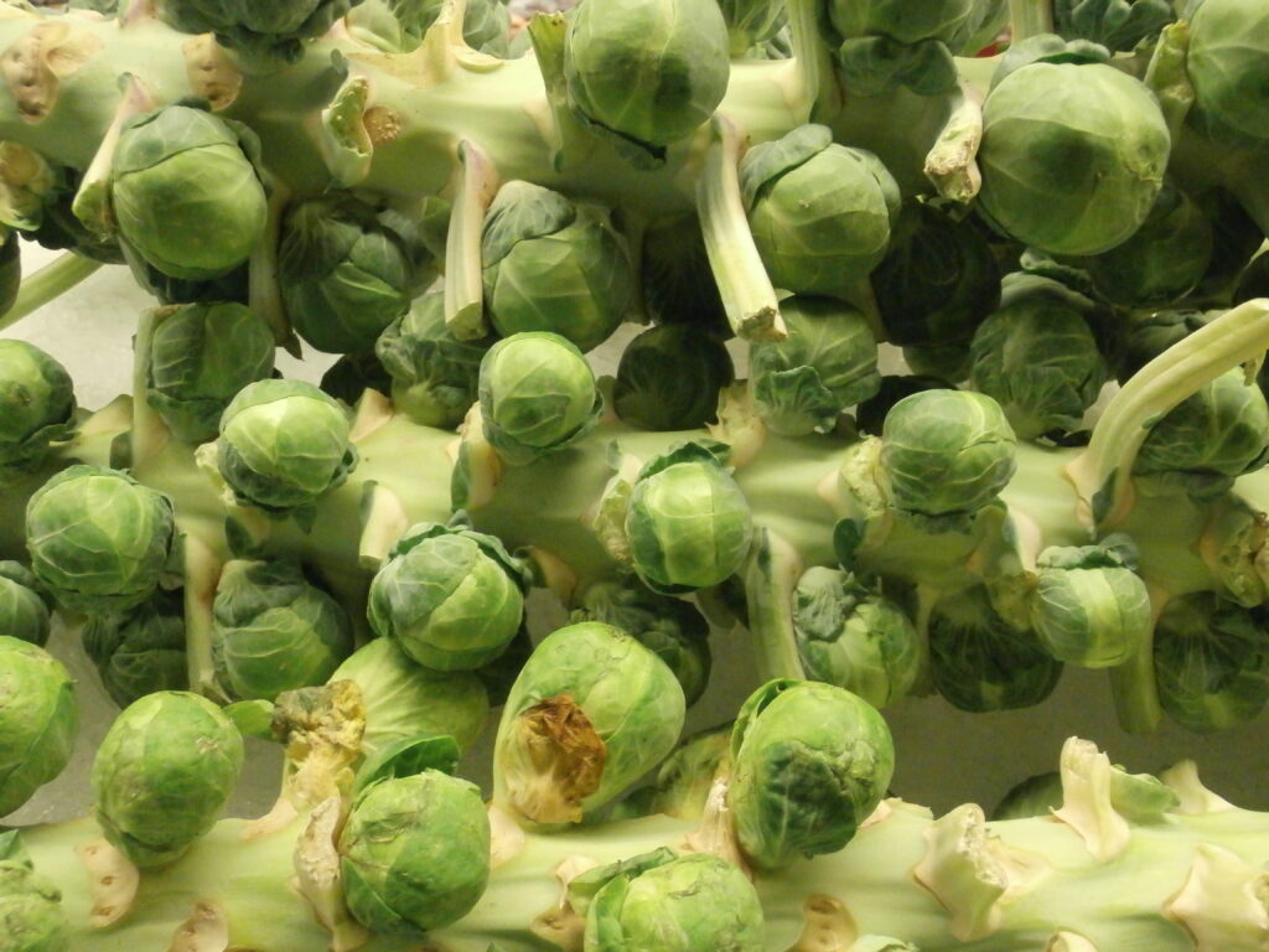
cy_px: 476
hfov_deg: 49.0
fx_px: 1393
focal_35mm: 38
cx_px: 634
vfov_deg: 37.7
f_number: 3.9
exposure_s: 1/50
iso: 800
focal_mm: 6.67
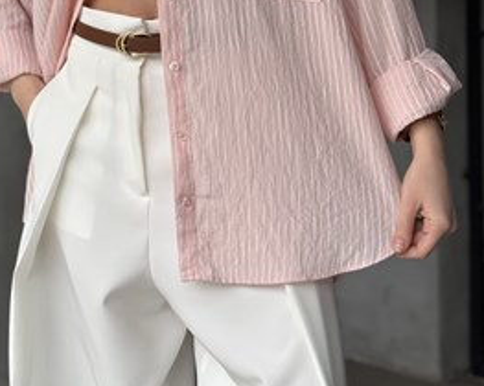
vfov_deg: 19.7
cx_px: 199
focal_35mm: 76
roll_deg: -0.5
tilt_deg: +2.8
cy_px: 33
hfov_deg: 25.0
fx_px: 1088
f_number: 1.78
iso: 100
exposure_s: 1/86
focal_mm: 6.76
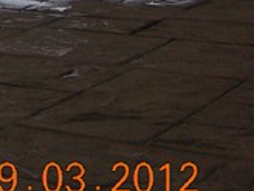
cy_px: -190
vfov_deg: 8.3
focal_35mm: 171
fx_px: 1255
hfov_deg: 10.2
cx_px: -333
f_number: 5.6
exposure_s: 1/147
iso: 50
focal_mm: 5.8
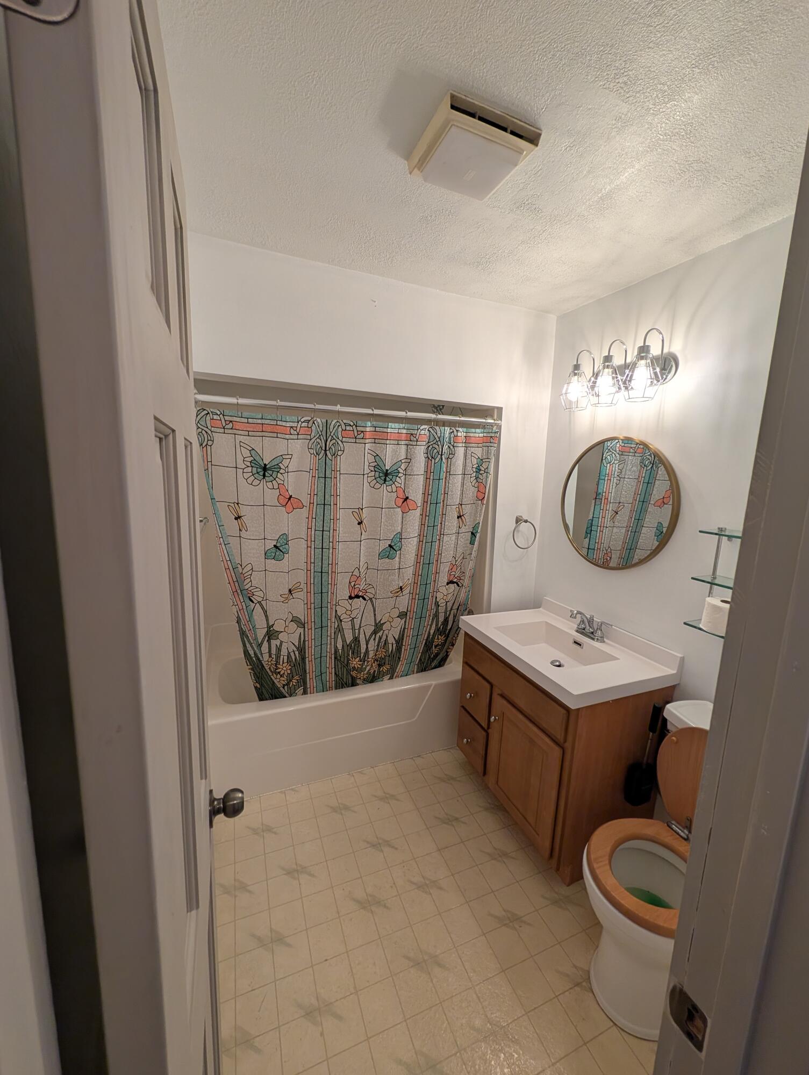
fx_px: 373
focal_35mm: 12
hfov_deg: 94.6
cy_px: 538
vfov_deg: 110.5
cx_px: 404
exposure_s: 1/120
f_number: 1.7
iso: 93
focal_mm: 2.02
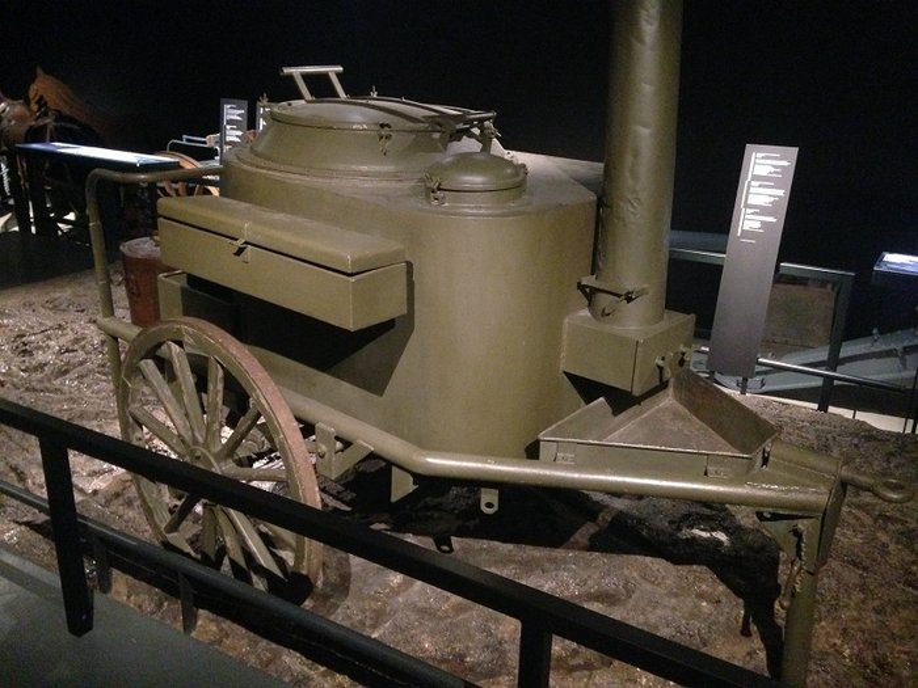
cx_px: 459
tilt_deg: -20.0
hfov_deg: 55.4
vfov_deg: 42.9
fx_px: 875
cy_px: 344
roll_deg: -0.6
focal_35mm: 33
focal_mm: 4.12
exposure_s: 1/15
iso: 800
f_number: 2.4
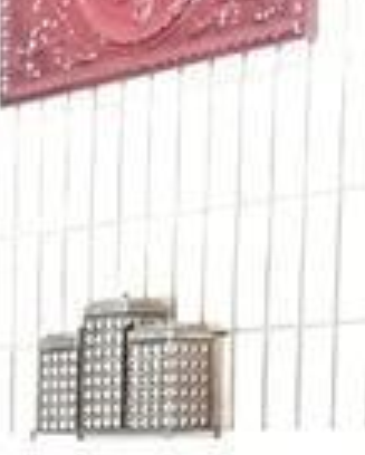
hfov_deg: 10.2
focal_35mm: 143
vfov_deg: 12.8
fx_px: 1929
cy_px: 672
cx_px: -301
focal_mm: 4.25
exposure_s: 1/20
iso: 1000
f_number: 1.7
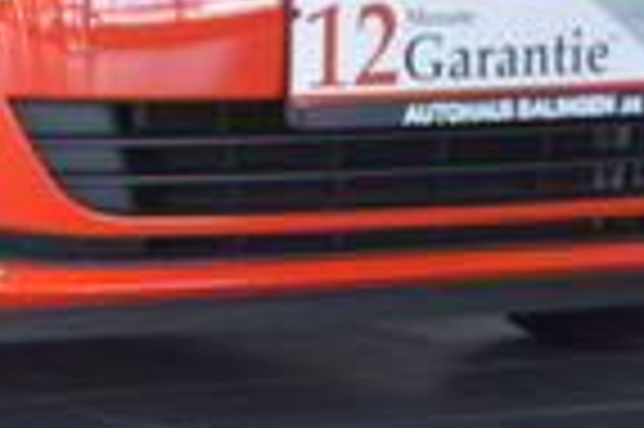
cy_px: -248
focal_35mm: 335
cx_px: -293
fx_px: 5986
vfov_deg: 4.1
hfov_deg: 6.1
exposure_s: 1/25
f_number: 5
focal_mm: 50
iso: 400
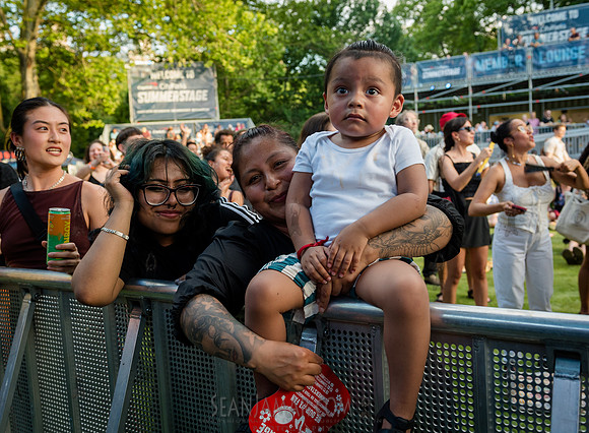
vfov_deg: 38.5
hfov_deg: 50.8
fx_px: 620
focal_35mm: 37
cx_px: 271
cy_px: 209
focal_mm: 32
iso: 400
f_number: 4
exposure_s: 1/100
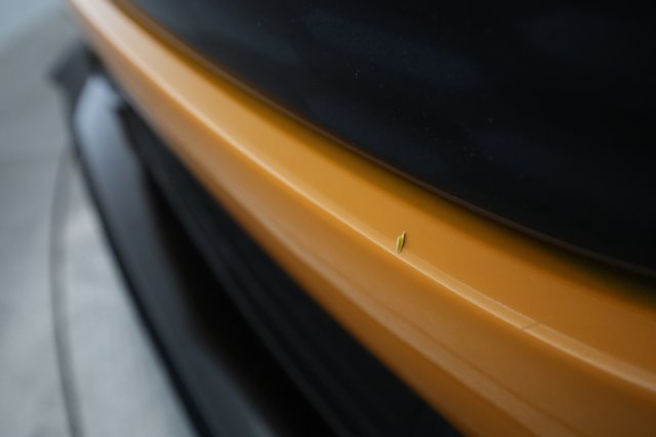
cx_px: 328
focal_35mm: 28
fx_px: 510
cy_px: 218
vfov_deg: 46.4
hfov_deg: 65.5
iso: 3200
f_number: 5.6
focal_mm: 28
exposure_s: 1/80
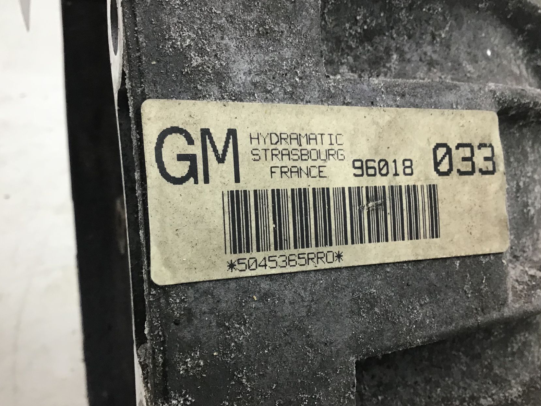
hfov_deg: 51.3
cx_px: 261
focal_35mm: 36
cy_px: 203
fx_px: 563
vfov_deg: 39.7
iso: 40
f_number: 2.4
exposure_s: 1/33
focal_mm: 3.3
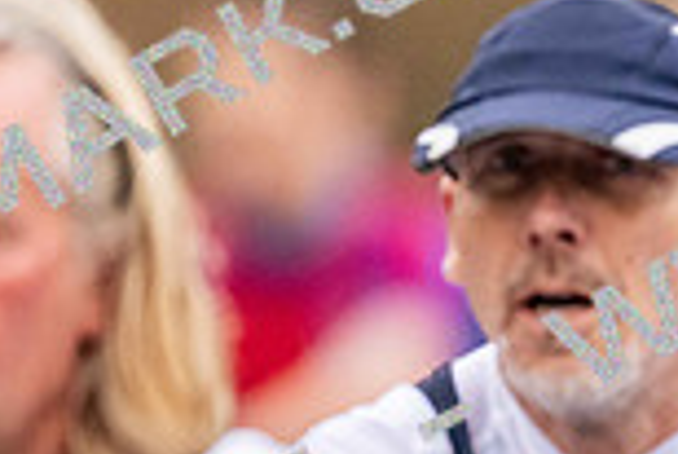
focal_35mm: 2254
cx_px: 1087
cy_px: 399
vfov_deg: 0.6
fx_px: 42489
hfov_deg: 0.9
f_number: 4
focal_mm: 600
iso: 5000
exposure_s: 1/2500
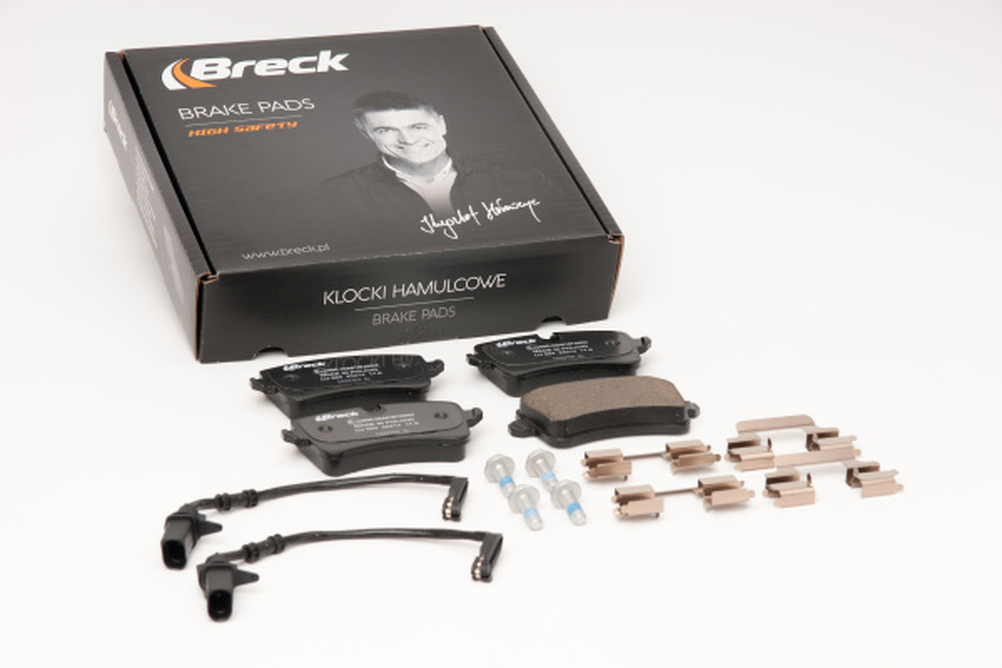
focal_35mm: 90
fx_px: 2505
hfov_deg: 22.6
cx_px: 501
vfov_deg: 15.2
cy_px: 334
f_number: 11
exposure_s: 1/200
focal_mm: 60
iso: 100
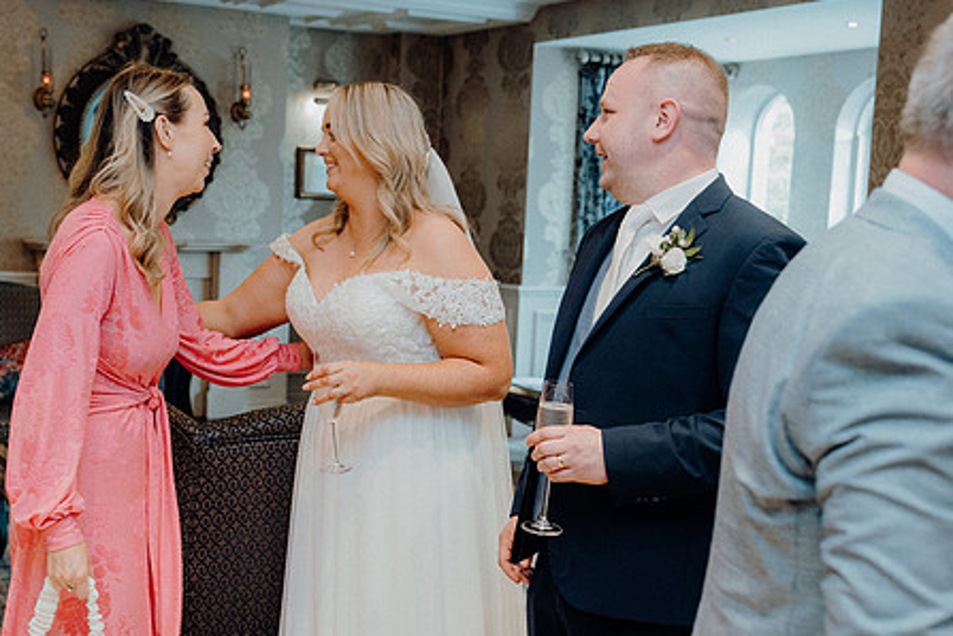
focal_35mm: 48
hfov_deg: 40.9
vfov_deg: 28.1
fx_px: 1271
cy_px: 340
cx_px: 367
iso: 2000
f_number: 3.5
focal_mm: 37
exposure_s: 1/160
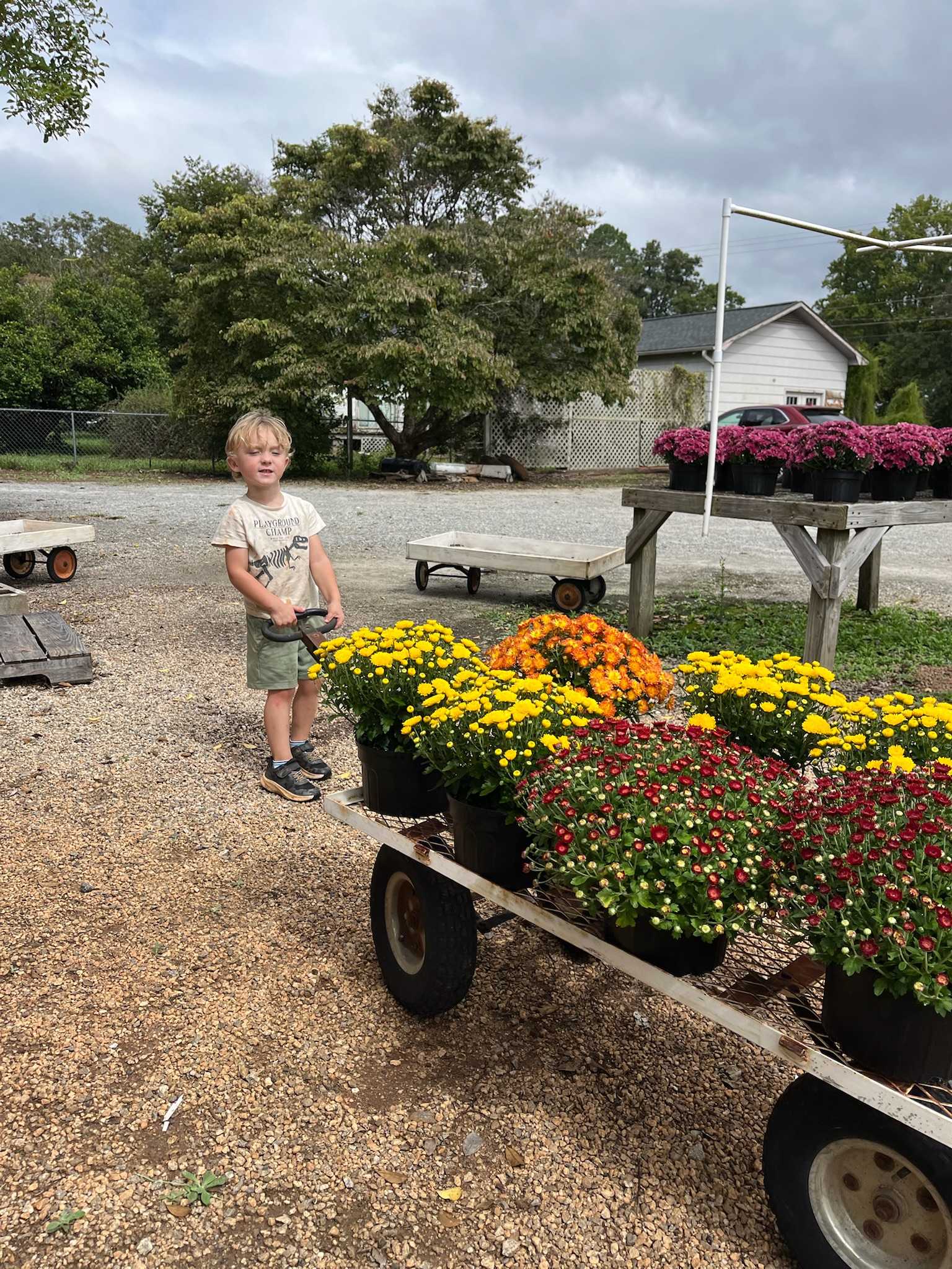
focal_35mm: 26
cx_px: 476
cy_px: 634
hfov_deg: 53.1
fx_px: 953
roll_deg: +2.3
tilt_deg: -11.6
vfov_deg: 67.3
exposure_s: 1/2410
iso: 50
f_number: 1.6
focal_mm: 5.1
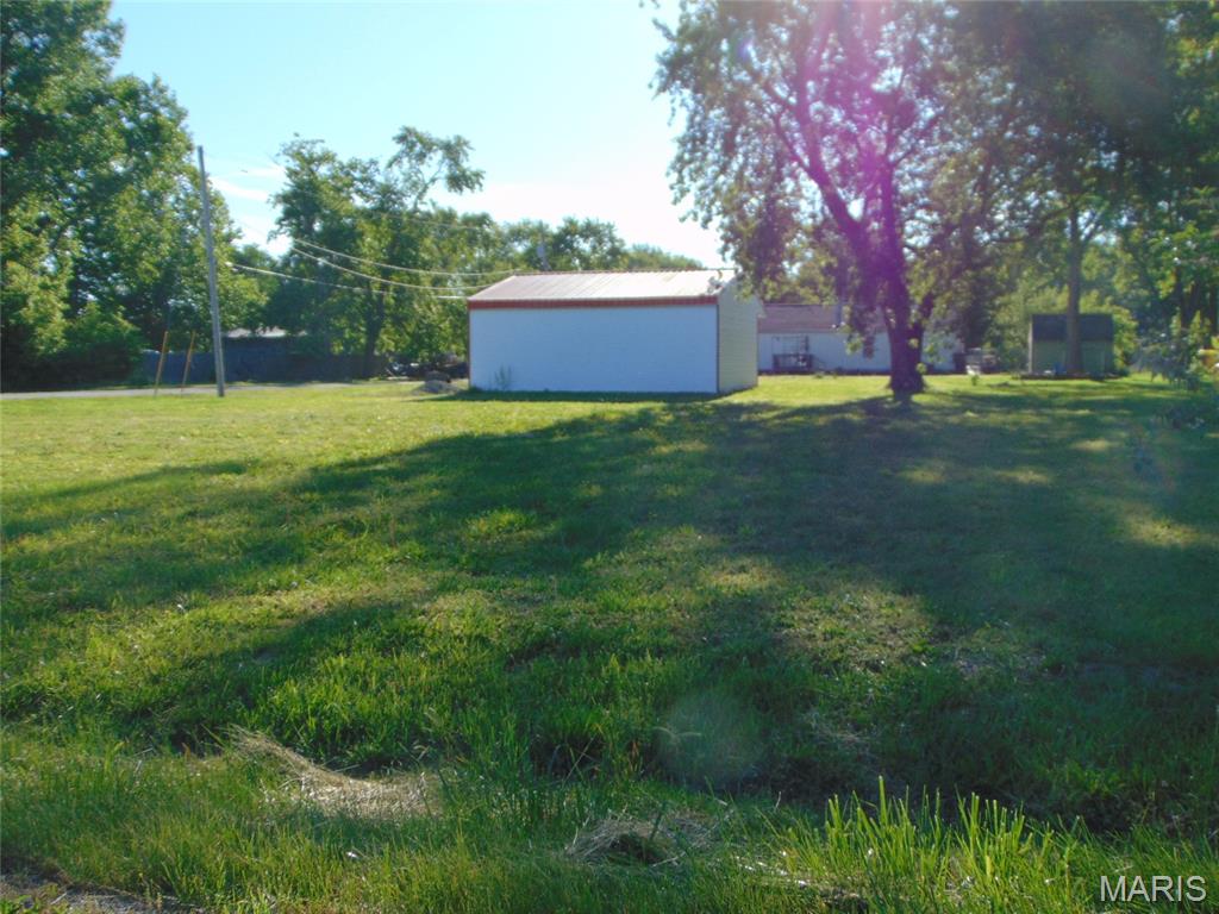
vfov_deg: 40.7
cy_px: 457
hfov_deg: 52.6
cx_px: 610
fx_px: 1233
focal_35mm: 35
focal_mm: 6.3
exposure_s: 1/640
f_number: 3.2
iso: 80
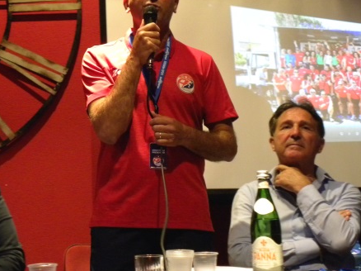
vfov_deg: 19.3
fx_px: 792
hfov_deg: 25.4
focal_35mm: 76
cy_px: 102
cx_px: 101
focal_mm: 9.2
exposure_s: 1/20.4
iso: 400
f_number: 3.5
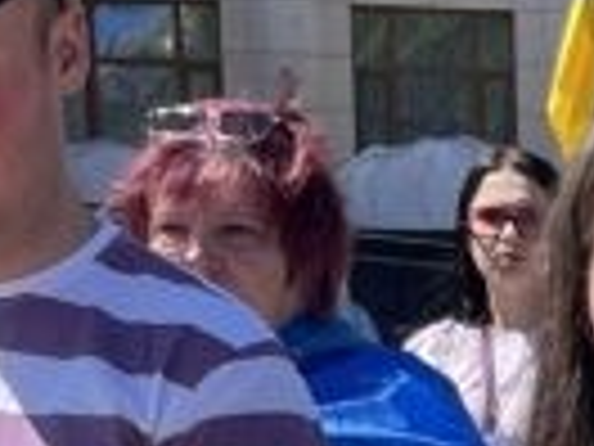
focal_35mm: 202
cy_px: 955
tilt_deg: -7.7
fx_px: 3466
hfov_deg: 9.1
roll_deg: -0.5
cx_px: 1282
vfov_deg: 7.0
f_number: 1.6
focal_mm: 4.2
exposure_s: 1/3205
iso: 50
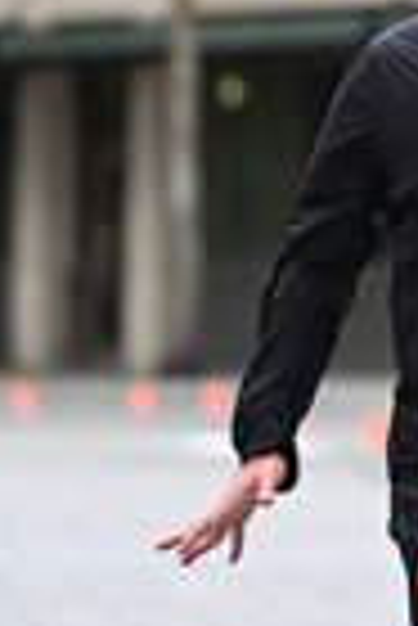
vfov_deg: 4.3
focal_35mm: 474
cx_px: 636
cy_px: -86
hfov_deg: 2.9
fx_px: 8234
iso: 640
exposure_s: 1/2500
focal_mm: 120
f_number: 2.8
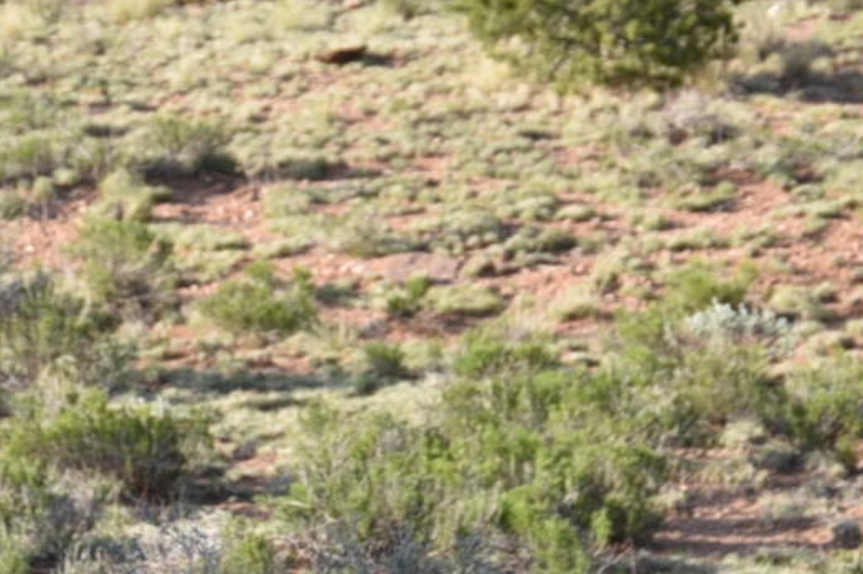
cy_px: 12
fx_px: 7977
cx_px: 61
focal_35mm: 333
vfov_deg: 4.1
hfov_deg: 6.2
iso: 100
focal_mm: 58
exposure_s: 1/160
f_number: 6.3
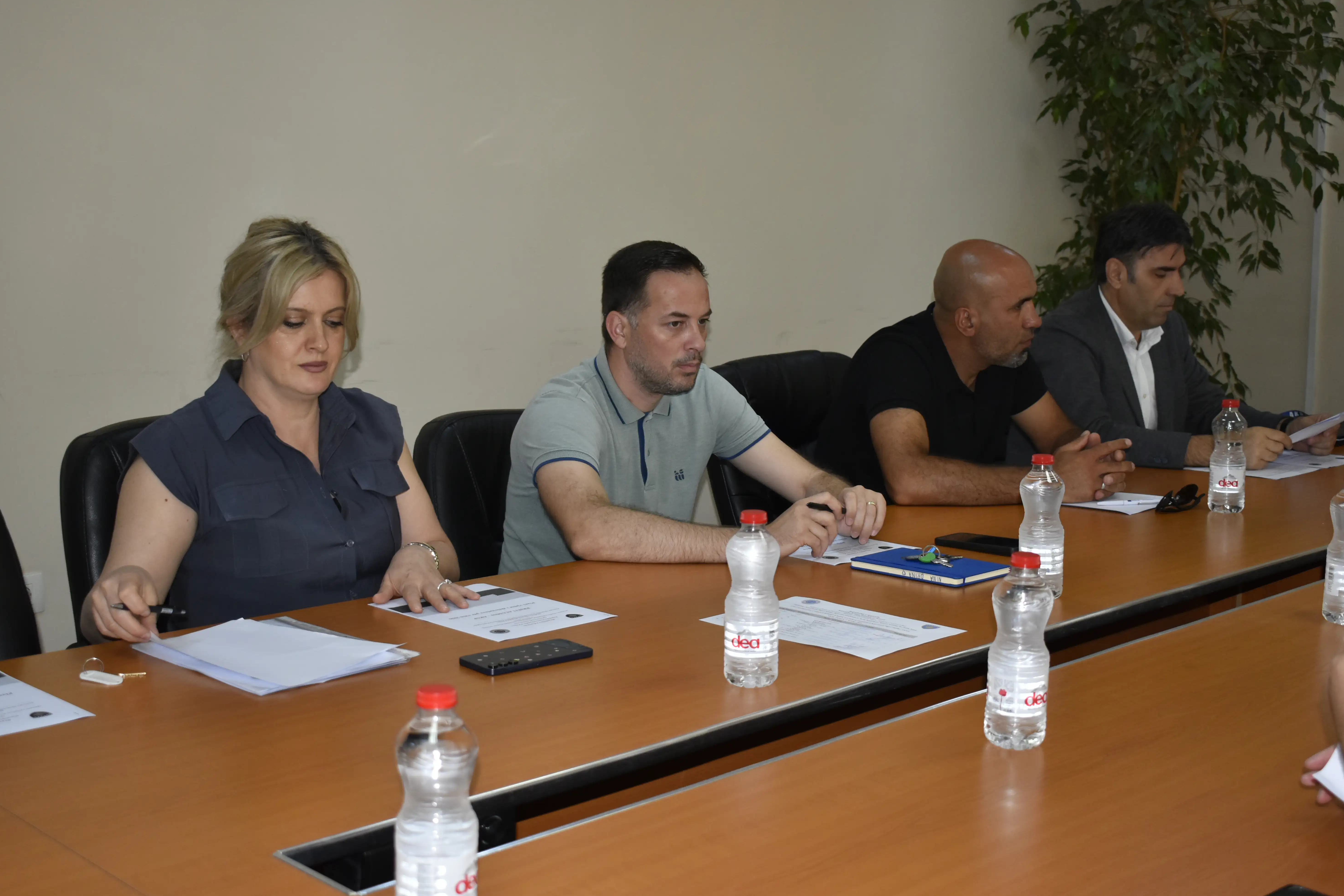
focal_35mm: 48
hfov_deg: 41.5
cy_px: 451
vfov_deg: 28.4
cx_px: 664
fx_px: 1774
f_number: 4.2
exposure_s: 1/160
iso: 800
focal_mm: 31
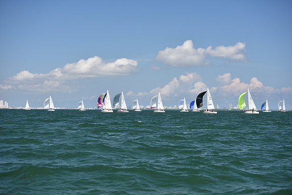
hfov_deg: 28.8
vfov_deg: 19.5
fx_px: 568
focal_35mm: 70
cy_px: 98
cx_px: 146
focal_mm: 70
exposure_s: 1/1250
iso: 250
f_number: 4.5
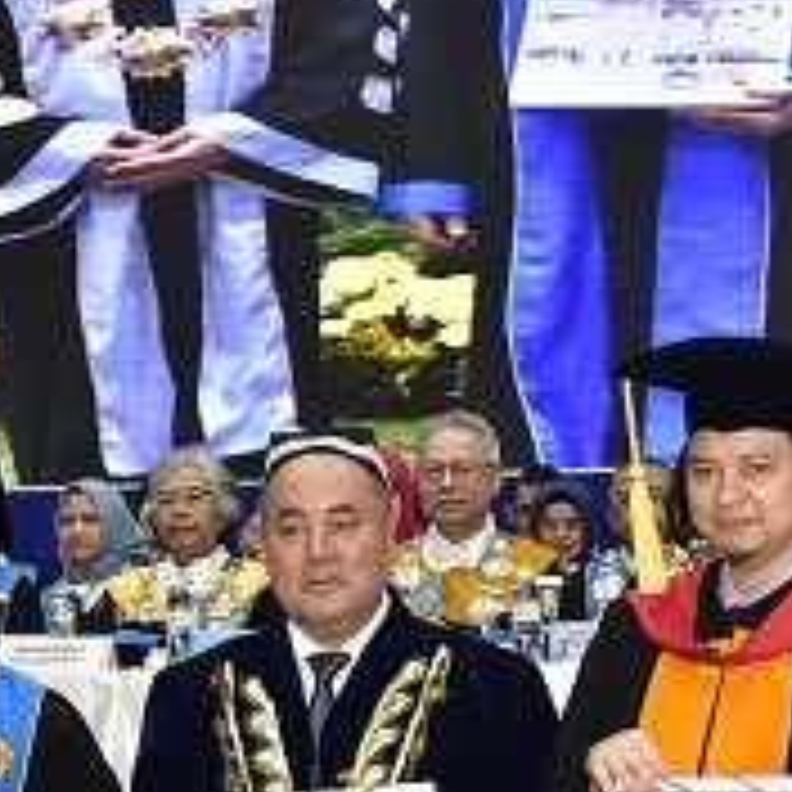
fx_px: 3598
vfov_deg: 12.4
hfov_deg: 12.5
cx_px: 68
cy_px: 864
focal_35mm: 139
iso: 800
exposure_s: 1/100
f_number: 4
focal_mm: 48
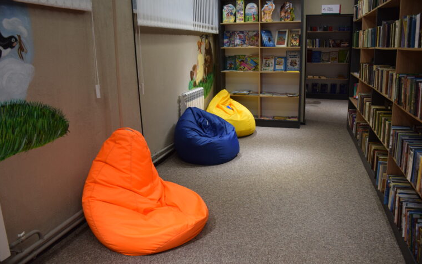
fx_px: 322
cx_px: 213
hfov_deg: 66.5
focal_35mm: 28
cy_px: 125
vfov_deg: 44.5
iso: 450
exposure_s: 1/125
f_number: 5.6
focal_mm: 18
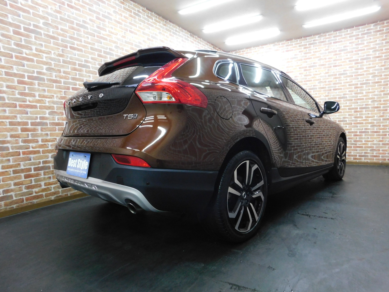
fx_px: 258
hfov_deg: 73.9
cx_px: 194
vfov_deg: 58.9
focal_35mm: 23
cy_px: 146
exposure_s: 1/30
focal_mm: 4
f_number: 3
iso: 400
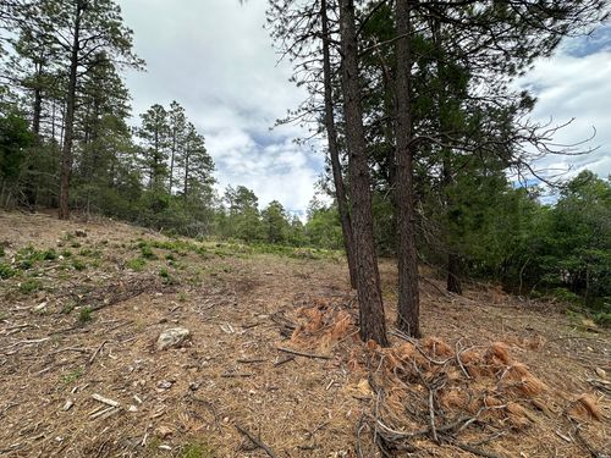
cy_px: 229
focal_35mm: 14
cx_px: 306
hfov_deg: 102.1
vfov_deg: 85.7
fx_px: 247
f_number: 2.2
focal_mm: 2.22
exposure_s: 1/1366
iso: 40
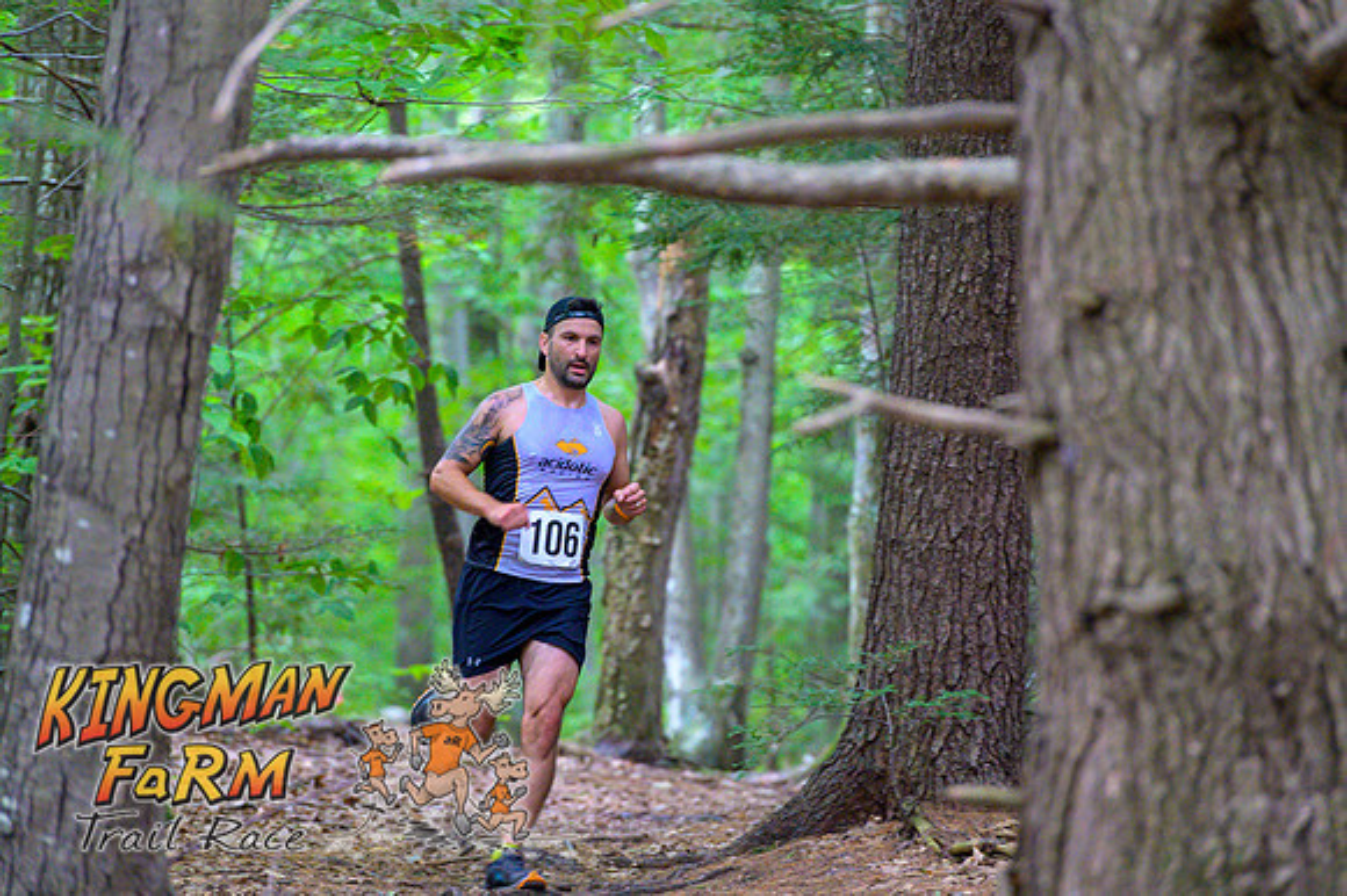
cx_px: 674
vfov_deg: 6.9
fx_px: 7479
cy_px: 448
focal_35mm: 200
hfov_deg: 10.3
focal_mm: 200
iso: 8000
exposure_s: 1/200
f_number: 4
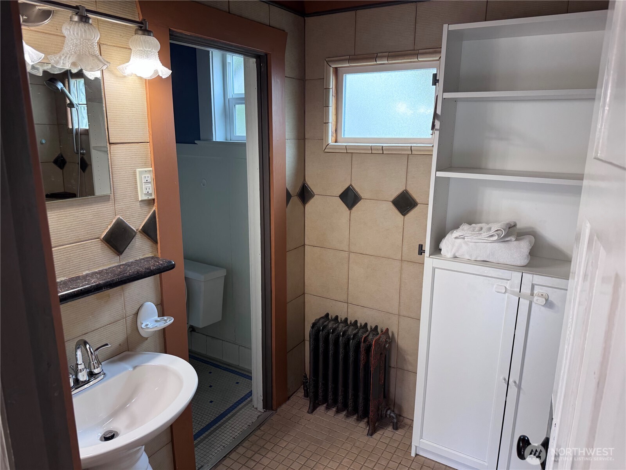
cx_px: 313
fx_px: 434
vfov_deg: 56.8
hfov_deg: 71.6
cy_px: 235
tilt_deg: -12.3
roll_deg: -0.7
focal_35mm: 24
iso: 160
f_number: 1.78
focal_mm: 6.76
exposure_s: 1/120
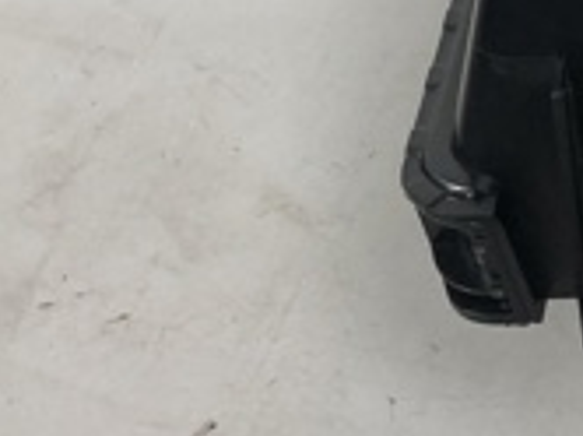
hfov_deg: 16.6
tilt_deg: -49.8
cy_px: -179
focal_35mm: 108
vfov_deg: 13.1
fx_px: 1816
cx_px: 864
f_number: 1.8
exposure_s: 1/25
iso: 40
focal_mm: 4
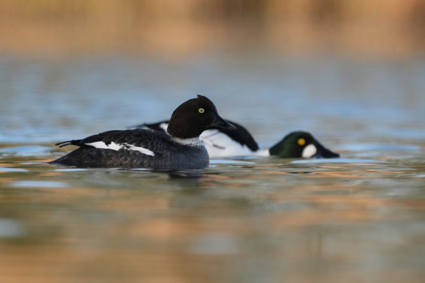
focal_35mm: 1200
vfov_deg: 1.1
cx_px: 212
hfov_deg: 1.7
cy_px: 142
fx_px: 14166
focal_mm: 800
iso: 1600
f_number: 9
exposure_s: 1/800
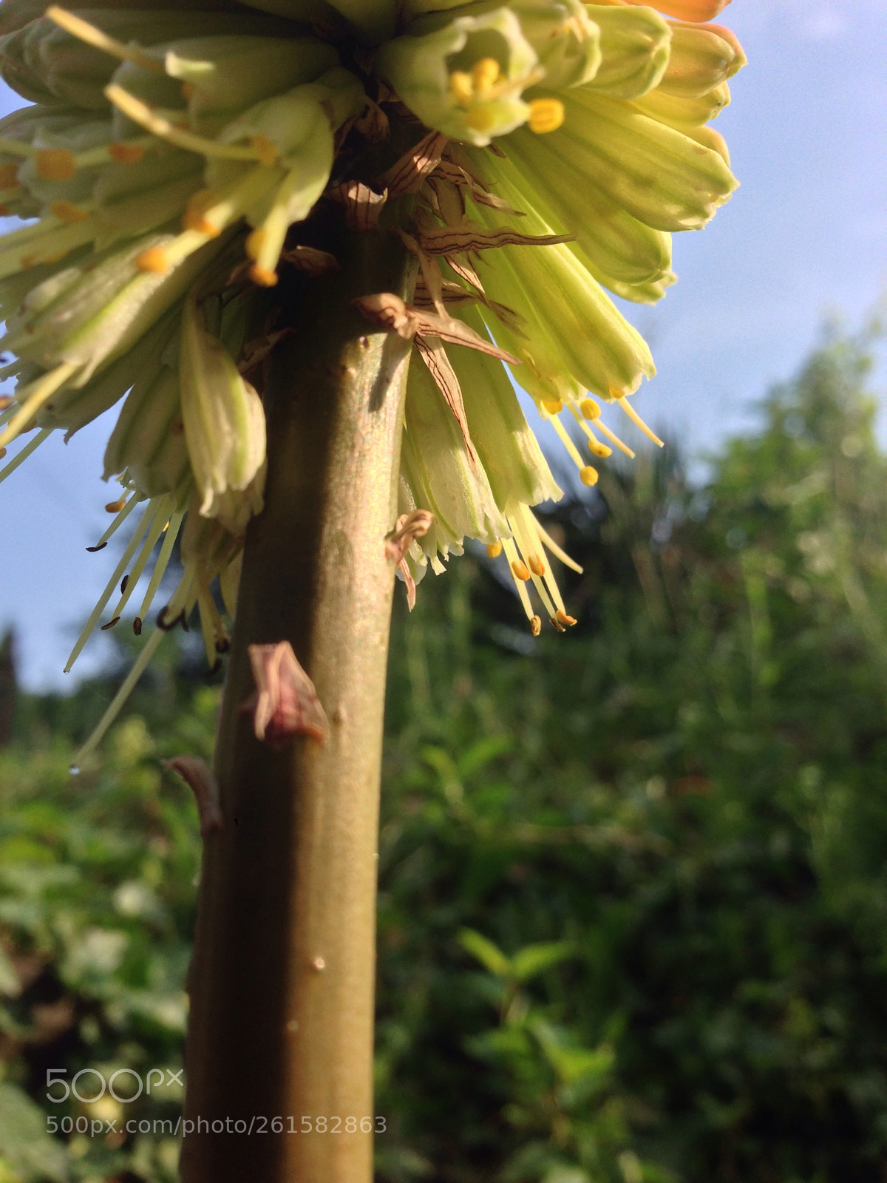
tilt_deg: +25.8
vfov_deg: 55.4
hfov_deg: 42.9
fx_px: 1127
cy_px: 592
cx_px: 444
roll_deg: -0.2
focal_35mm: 33
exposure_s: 1/661
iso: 50
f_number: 2.4
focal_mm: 4.12
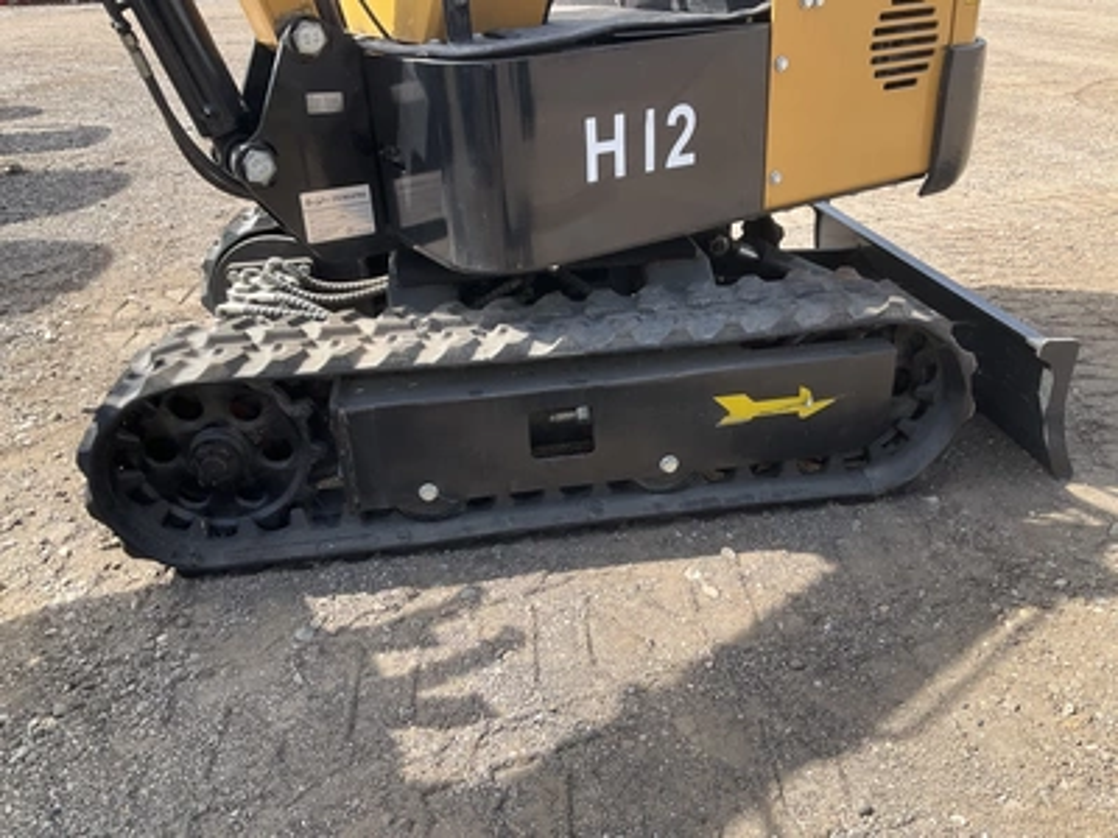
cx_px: 559
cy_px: 419
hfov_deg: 61.7
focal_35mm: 29
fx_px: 937
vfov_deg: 48.2
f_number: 1.8
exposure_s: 1/446
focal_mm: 3
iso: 25
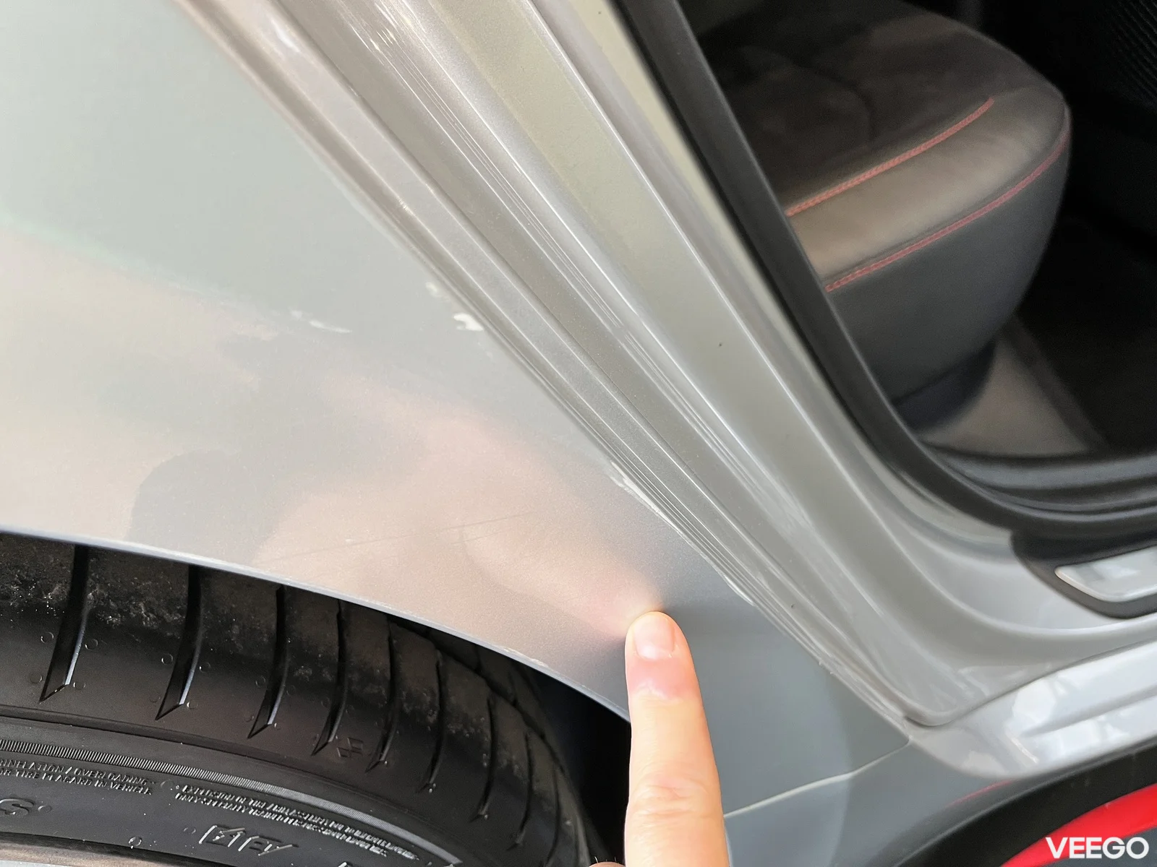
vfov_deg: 53.1
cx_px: 578
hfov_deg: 67.3
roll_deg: -0.6
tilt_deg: -37.1
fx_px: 869
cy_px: 434
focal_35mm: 26
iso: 125
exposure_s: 1/63
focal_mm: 5.1
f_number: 1.6
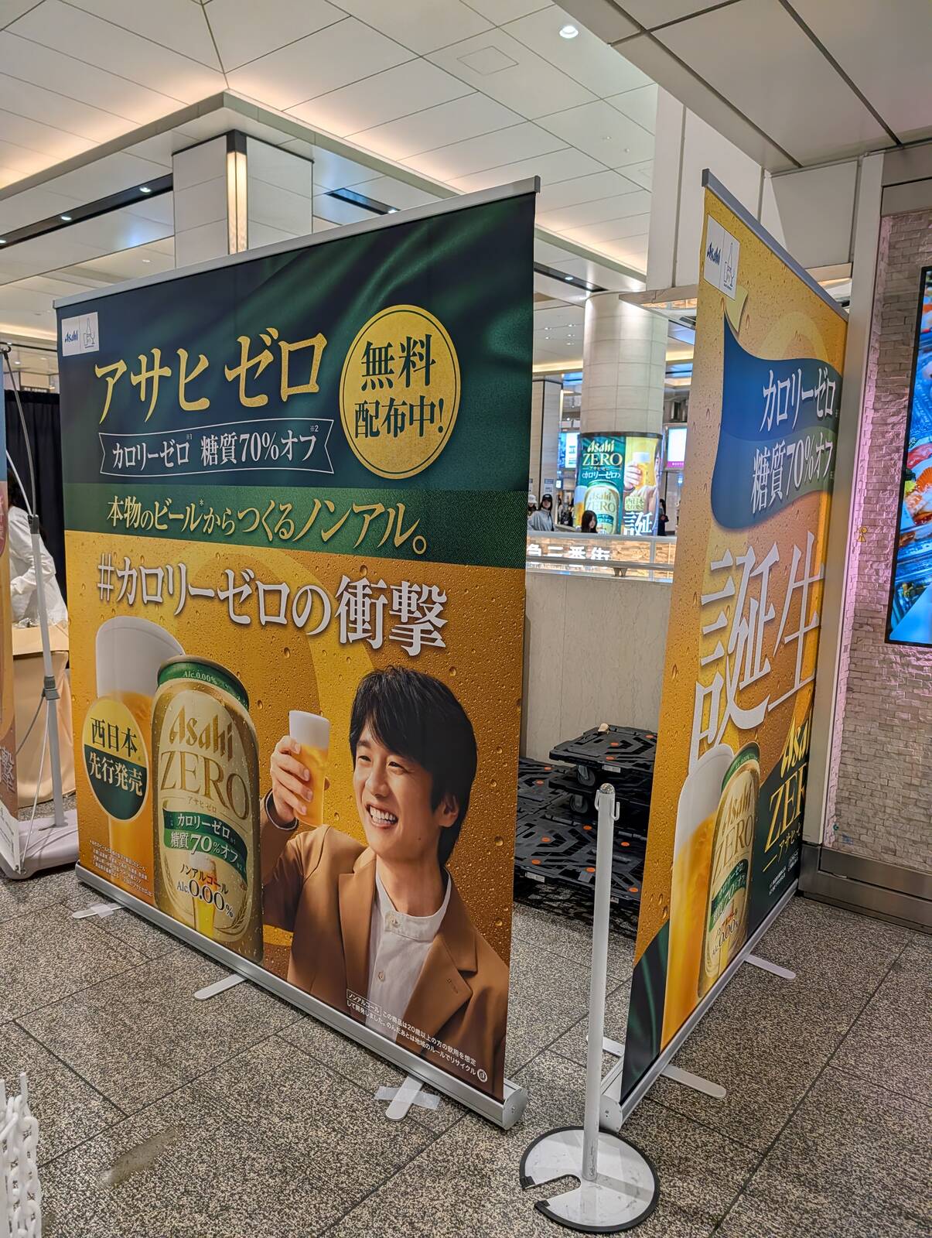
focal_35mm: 24
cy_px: 619
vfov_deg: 71.5
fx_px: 859
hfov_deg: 56.9
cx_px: 466
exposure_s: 1/241
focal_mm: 6.9
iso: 255
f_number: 1.68
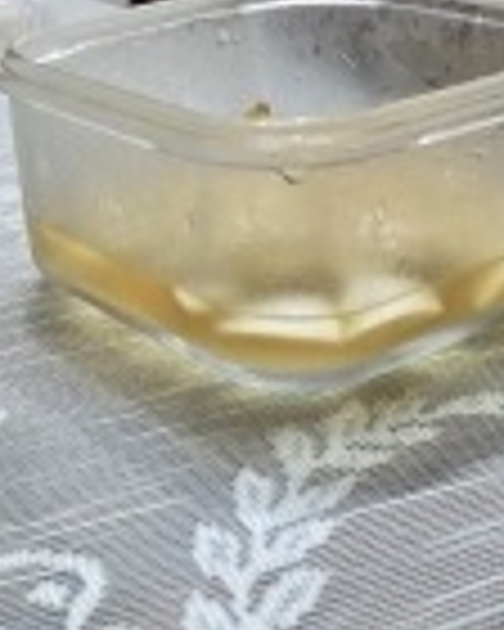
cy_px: 76
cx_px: 32
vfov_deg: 24.1
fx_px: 1436
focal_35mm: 77
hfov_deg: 19.5
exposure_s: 1/100
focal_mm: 6.3
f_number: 1.7
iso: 320
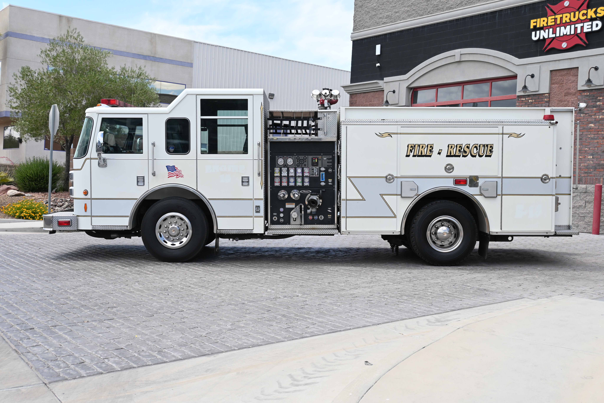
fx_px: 654
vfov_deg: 34.2
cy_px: 202
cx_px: 302
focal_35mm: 39
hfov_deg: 49.6
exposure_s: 1/200
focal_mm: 26
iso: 100
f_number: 7.1
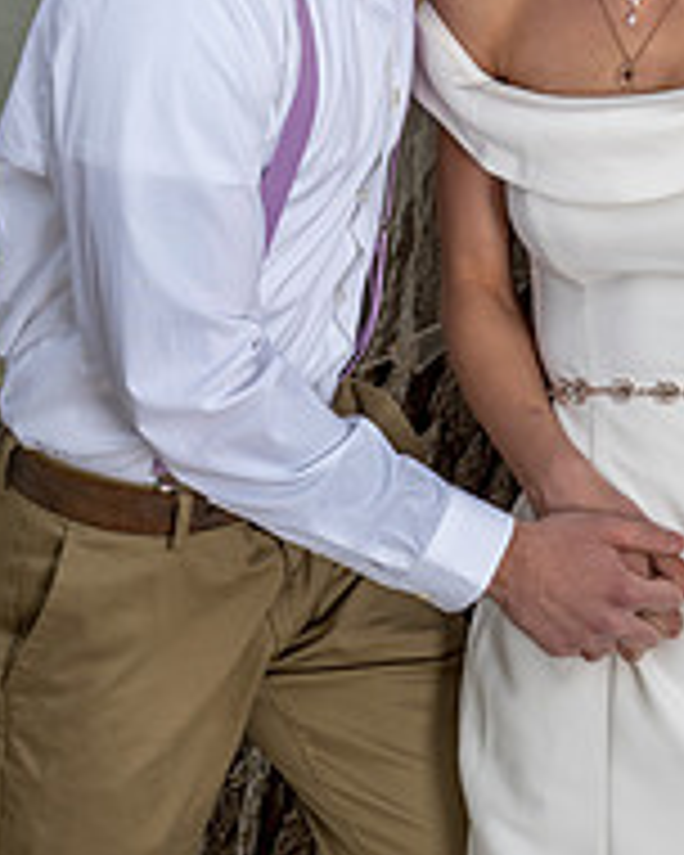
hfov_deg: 17.1
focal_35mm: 89
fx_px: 2252
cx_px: 576
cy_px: 248
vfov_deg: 21.4
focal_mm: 40
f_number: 8
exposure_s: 1/200
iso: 100
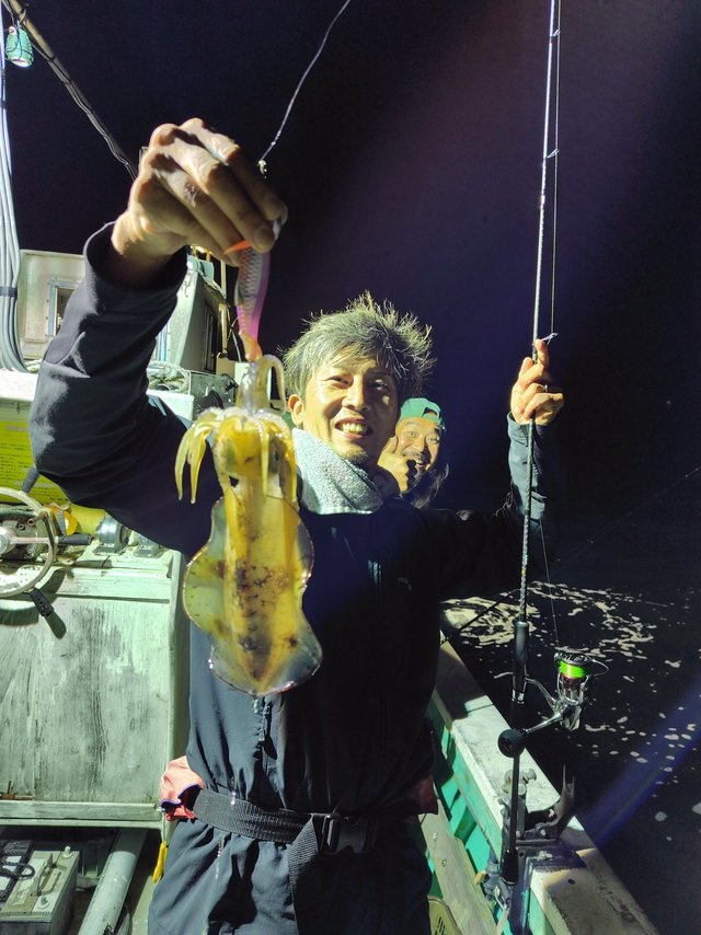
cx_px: 350
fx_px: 621
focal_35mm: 23
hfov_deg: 58.9
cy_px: 468
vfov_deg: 73.9
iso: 291
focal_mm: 5.6
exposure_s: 1/120
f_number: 1.9
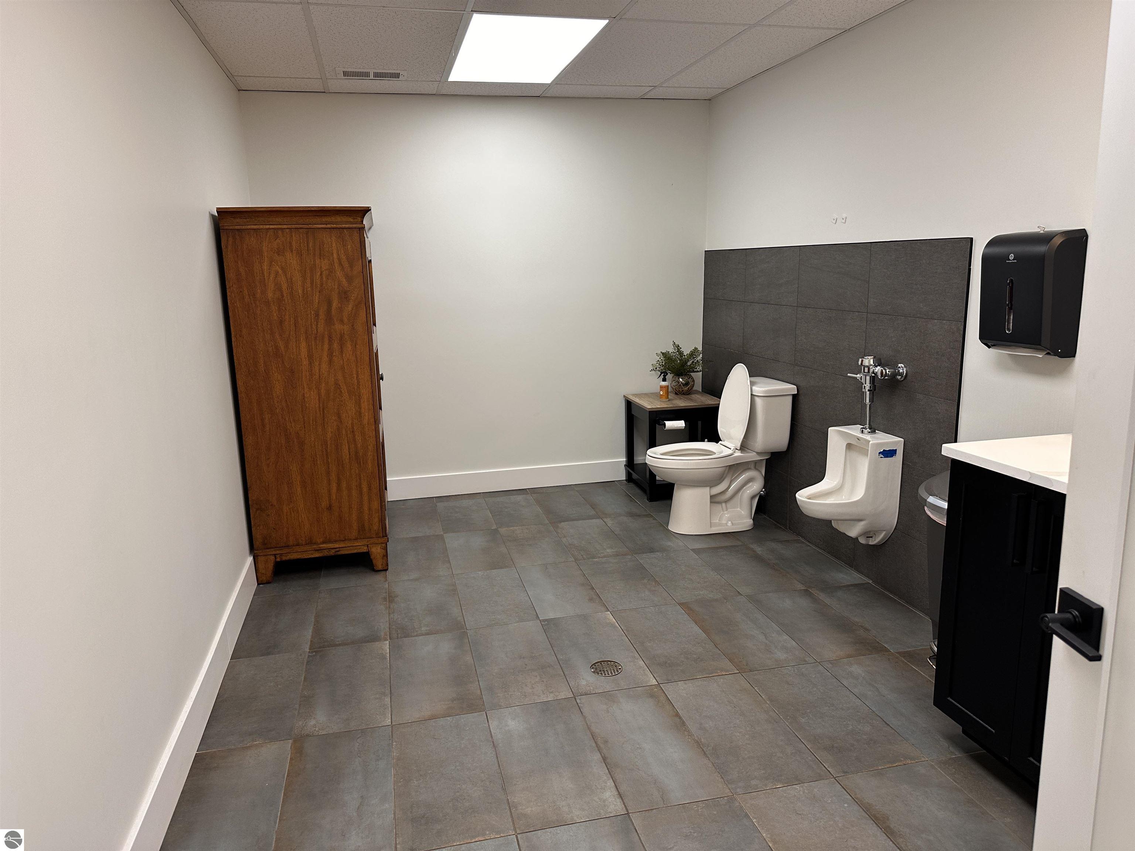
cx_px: 568
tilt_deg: -11.7
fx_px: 787
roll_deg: +0.9
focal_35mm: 24
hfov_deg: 71.6
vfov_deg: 56.8
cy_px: 426
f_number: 1.78
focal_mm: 6.86
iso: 125
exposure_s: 1/120
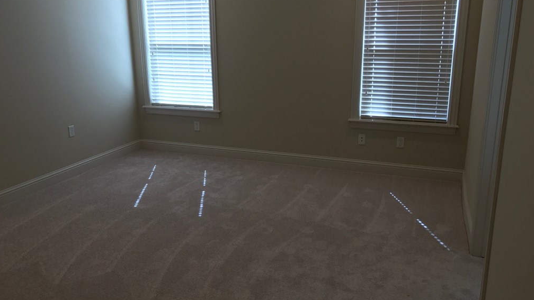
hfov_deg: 62.6
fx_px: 439
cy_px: 145
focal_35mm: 31
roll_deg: +0.3
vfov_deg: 37.8
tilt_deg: -14.9
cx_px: 266
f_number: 1.8
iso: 25
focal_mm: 3.99
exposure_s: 1/30
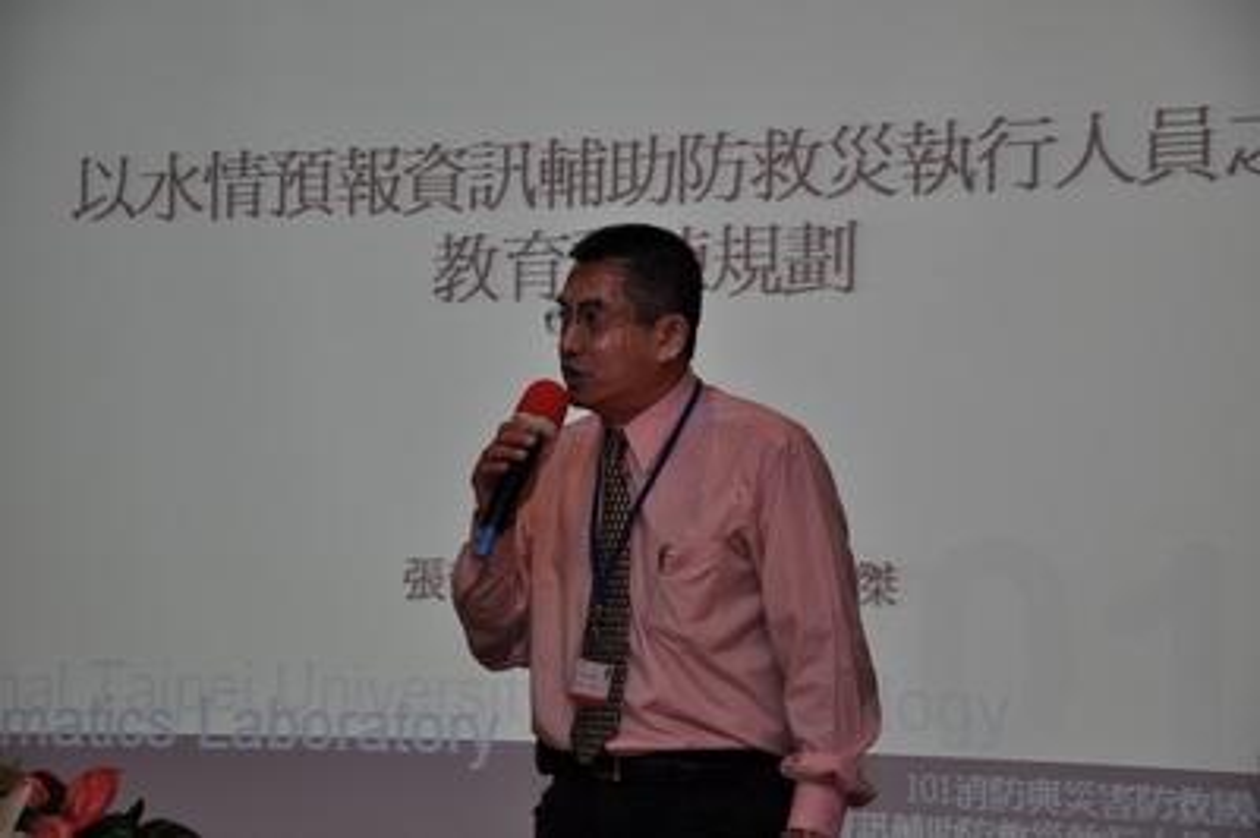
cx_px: 630
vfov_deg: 13.0
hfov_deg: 19.5
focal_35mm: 105
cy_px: 419
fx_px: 3672
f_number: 5.3
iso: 200
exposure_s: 1/60
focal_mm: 70
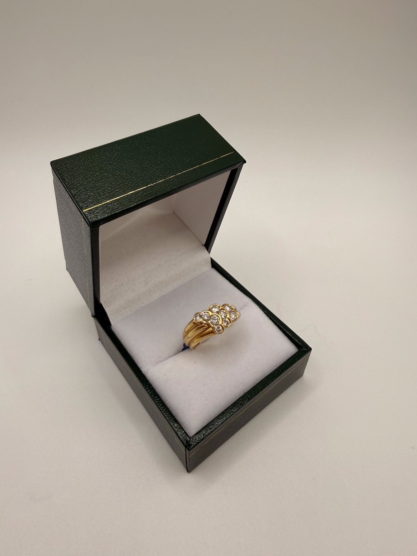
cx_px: 208
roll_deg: -1.9
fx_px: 385
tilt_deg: -39.7
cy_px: 278
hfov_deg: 56.8
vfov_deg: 71.6
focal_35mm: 24
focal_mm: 2.22
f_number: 2.2
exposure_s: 1/220
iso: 40
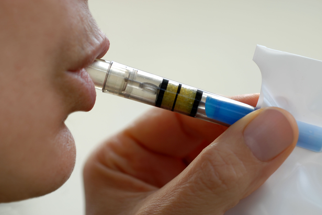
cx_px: 162
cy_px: 105
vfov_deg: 14.3
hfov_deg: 21.2
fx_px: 860
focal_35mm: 96
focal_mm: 60
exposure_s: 1/80
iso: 100
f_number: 4.5
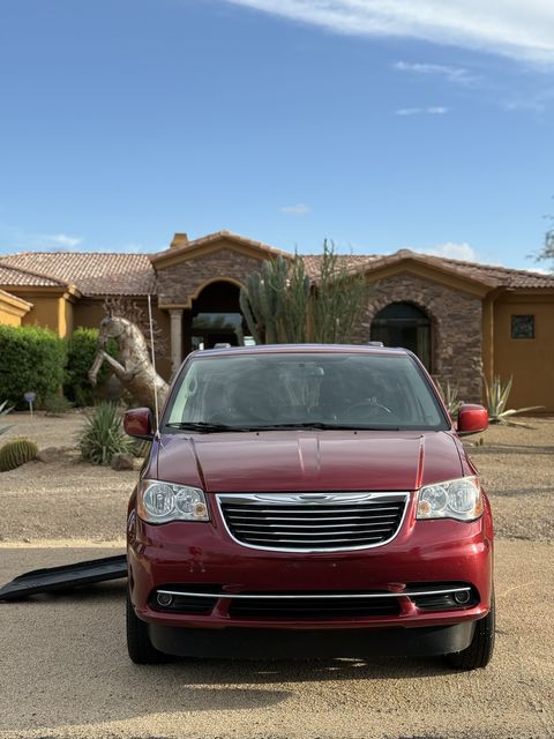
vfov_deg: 39.7
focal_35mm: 48
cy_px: 370
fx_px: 1024
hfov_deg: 30.3
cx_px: 277
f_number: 1.78
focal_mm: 6.76
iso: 64
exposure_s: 1/1543
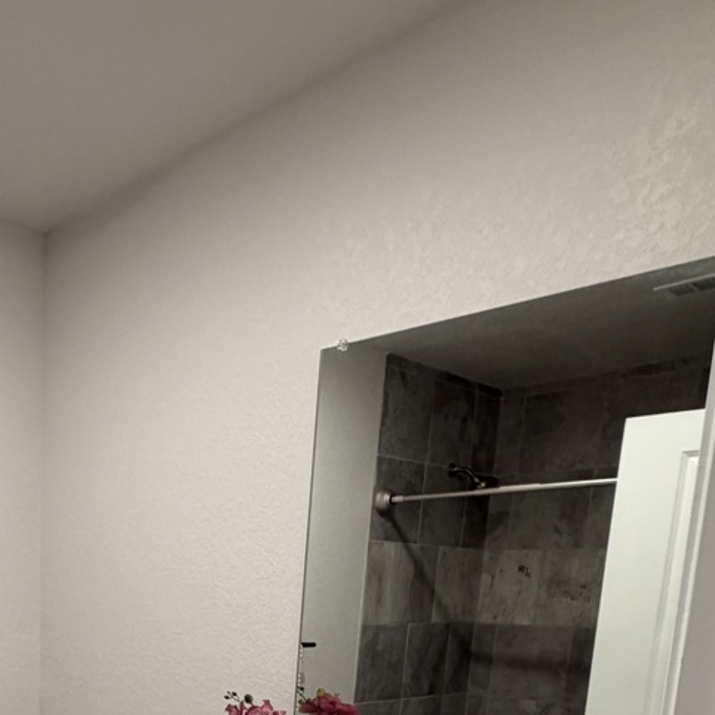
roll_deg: -0.2
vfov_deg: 38.6
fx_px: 865
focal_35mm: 37
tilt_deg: -11.0
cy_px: 752
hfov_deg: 42.0
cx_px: 101
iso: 250
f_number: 2.2
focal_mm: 2.22
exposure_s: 1/120
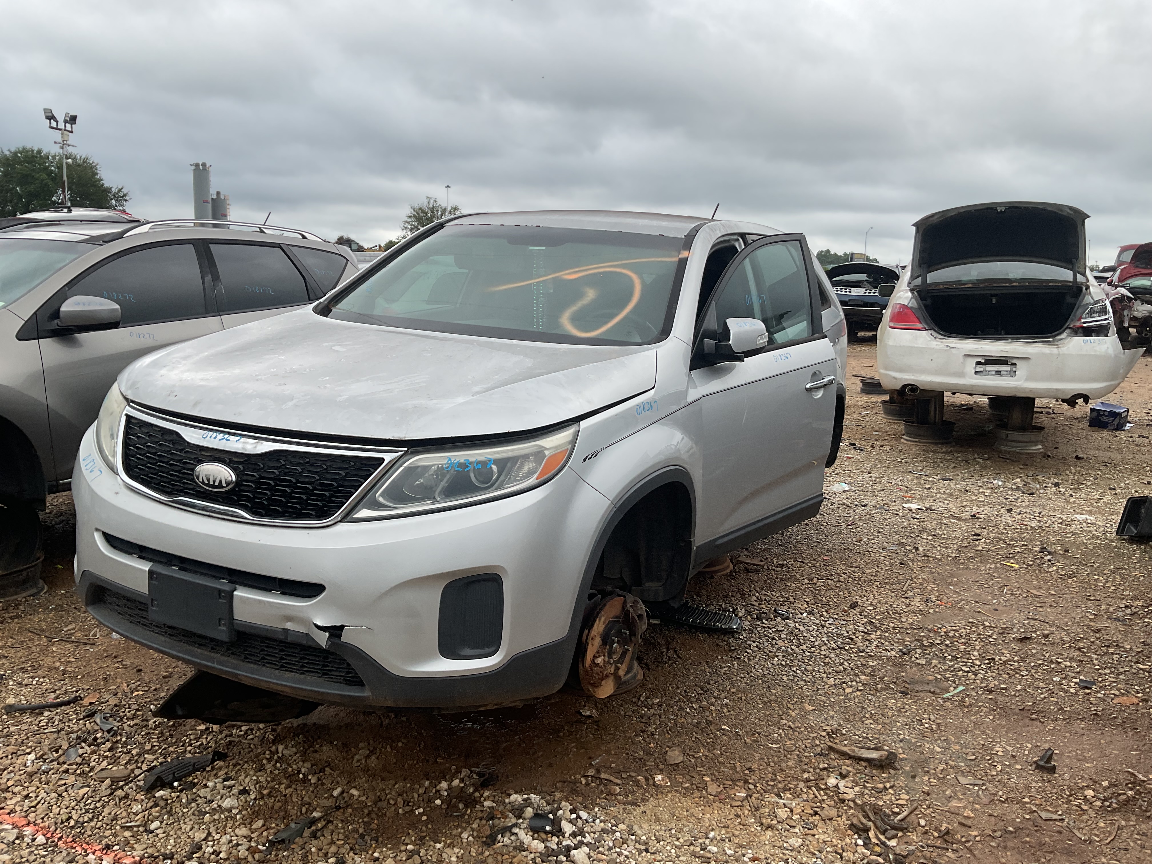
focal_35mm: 29
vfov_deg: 48.2
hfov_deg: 61.7
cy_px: 432
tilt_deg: -9.2
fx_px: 965
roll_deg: -2.4
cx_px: 576
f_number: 1.8
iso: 16
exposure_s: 1/962
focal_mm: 3
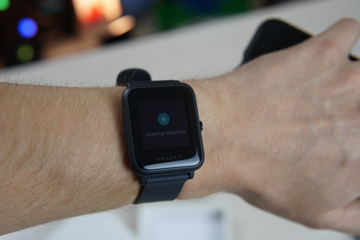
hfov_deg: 43.6
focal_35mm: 45
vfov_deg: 29.9
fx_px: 450
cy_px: 120
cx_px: 180
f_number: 4
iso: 250
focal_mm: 30
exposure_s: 1/60
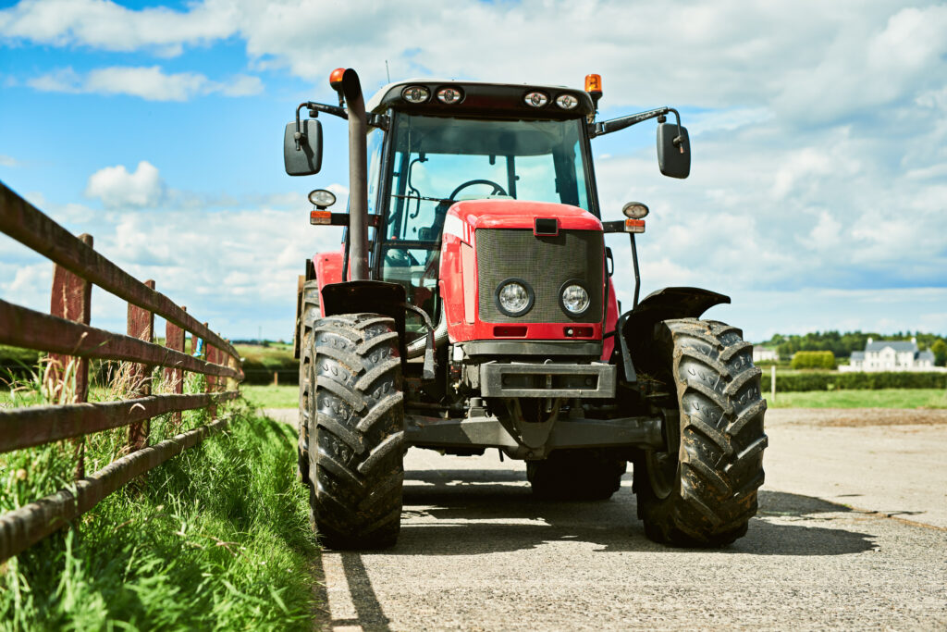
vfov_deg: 27.0
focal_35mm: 50
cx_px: 474
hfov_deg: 39.6
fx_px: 1315
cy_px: 316
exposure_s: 1/5000
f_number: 2.8
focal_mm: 50
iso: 200
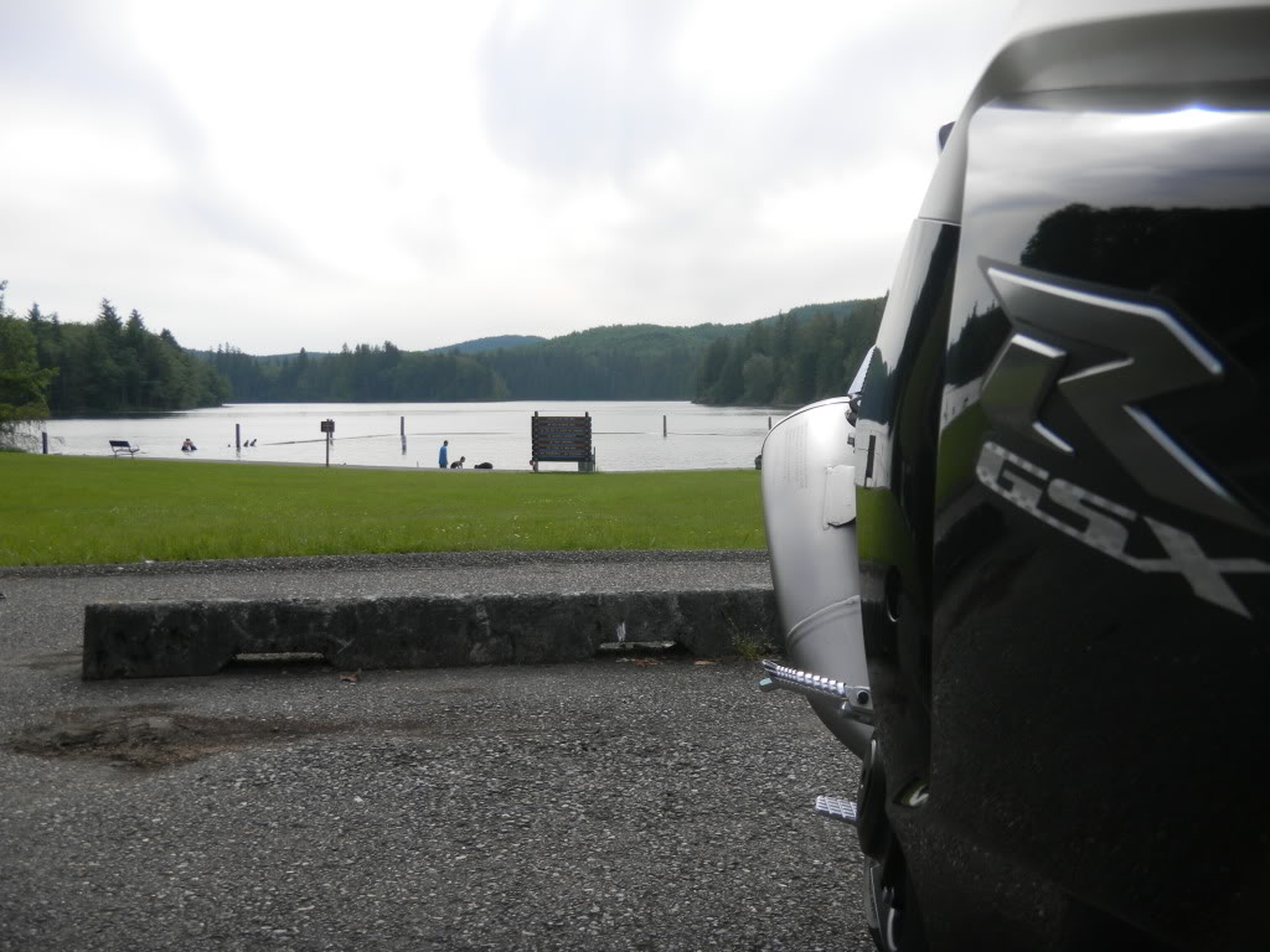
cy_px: 476
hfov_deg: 49.0
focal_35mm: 38
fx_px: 1394
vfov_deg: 37.7
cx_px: 635
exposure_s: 1/137
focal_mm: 6.9
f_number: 8.1
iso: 80
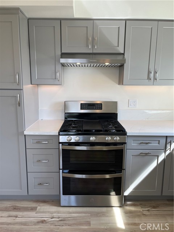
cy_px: 116
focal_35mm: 26
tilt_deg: -10.0
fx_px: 174
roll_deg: -0.7
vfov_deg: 67.3
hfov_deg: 53.1
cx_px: 87
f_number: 1.6
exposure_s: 1/120
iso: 50
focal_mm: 5.1
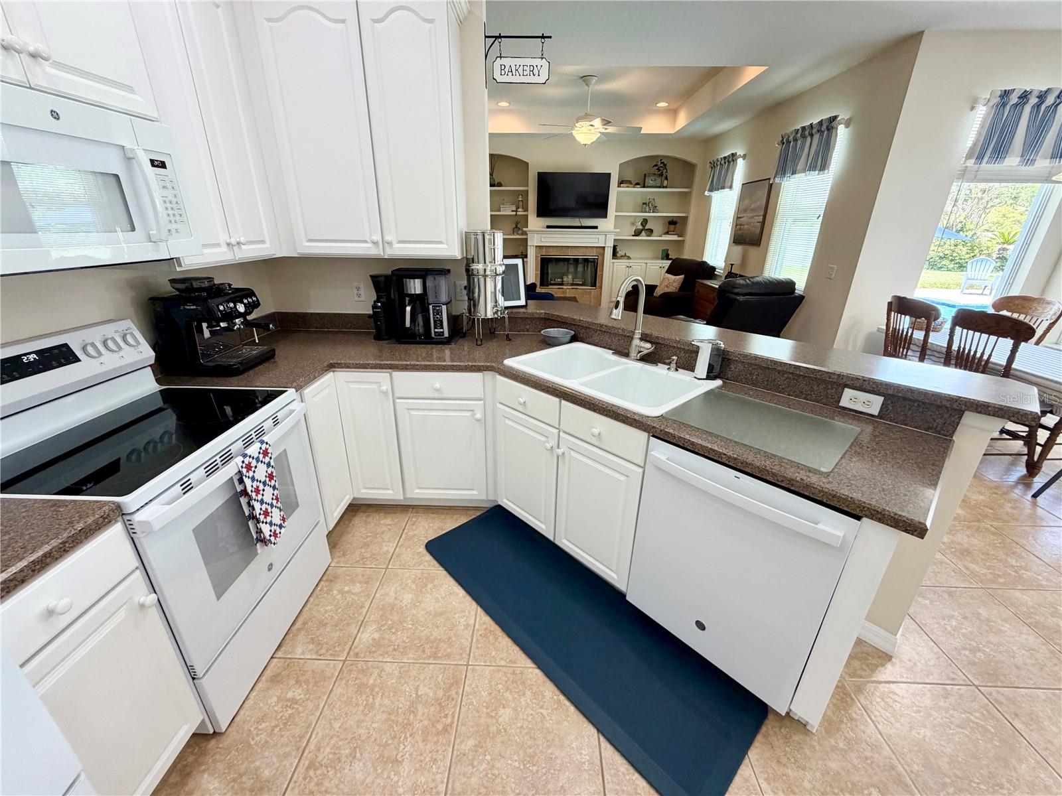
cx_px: 531
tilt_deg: -21.7
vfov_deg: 85.7
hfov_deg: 102.1
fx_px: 430
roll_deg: -0.9
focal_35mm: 14
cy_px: 398
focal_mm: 2.22
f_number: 2.2
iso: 200
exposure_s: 1/120
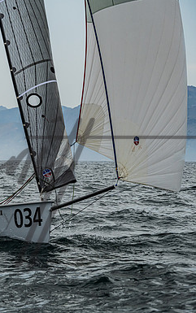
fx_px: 1964
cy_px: 157
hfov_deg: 5.7
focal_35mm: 230
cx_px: -26
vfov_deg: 9.1
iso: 400
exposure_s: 1/3200
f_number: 8
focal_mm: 145
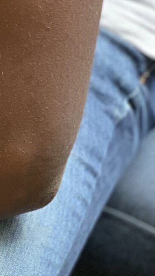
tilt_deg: -50.0
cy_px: 359
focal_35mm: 226
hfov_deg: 5.2
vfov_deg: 9.4
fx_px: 1652
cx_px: -217
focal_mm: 6
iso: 125
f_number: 2.4
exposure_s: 1/95
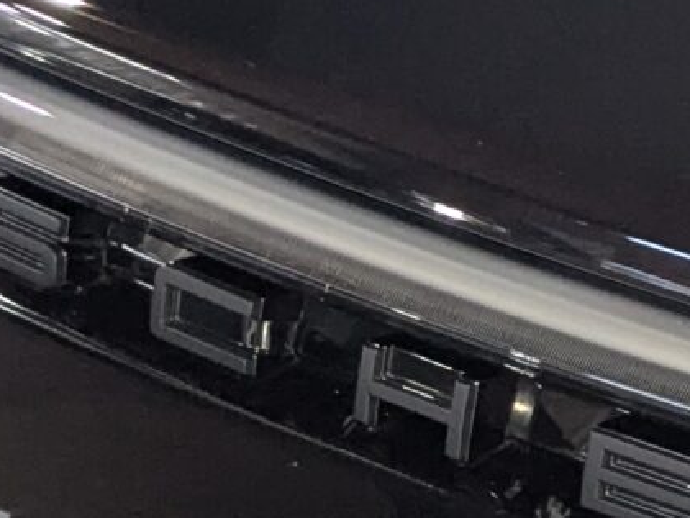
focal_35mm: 164
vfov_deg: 8.8
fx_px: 3270
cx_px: 769
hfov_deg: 11.9
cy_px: 813
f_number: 1.73
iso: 366
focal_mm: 4.38
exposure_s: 1/120
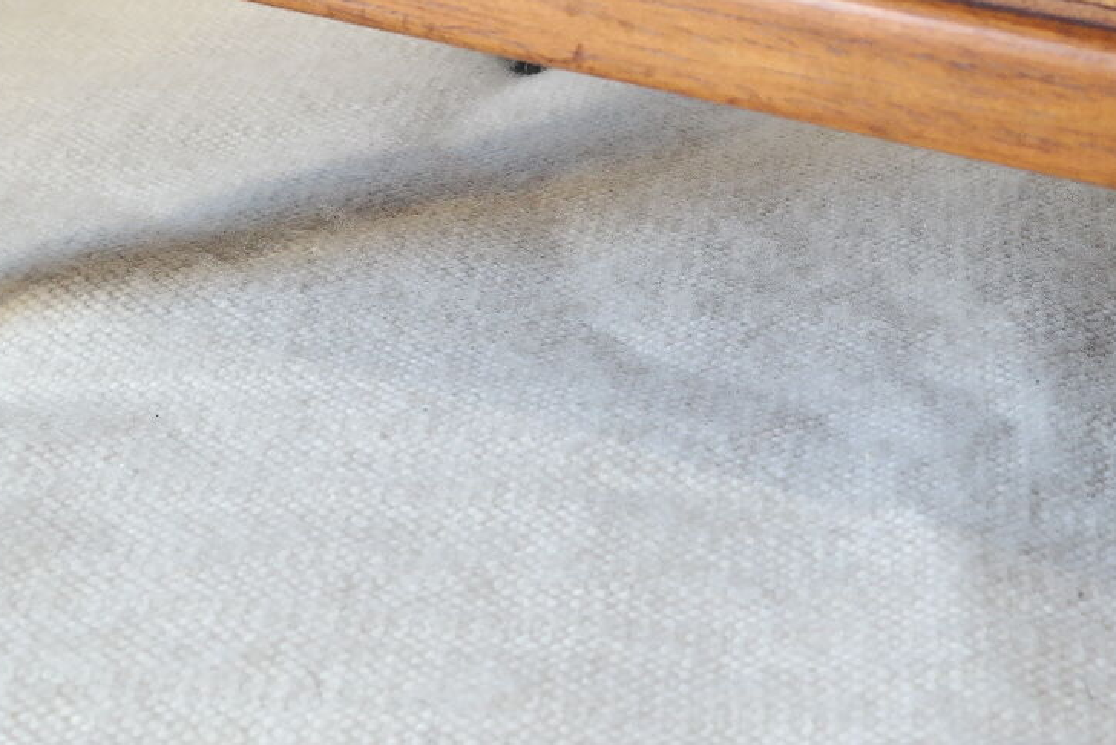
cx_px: 835
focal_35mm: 102
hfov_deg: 19.9
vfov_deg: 13.4
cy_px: 244
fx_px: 3163
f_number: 5.6
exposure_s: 1/25
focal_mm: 28
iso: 800
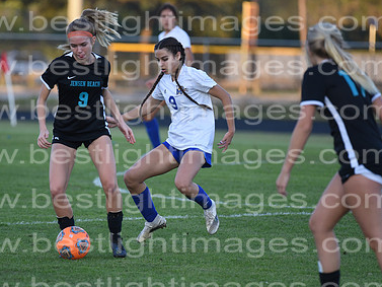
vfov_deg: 3.4
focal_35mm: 444
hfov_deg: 4.5
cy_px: 134
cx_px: 164
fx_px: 4901
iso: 720
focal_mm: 300
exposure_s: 1/800
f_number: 4
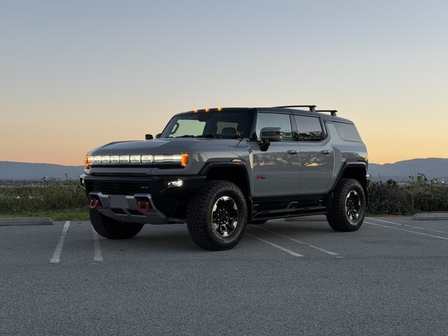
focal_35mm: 48
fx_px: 621
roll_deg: +0.2
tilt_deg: +0.6
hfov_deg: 39.7
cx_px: 224
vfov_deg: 30.3
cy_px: 168
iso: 50
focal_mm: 6.76
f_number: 1.78
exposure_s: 1/151
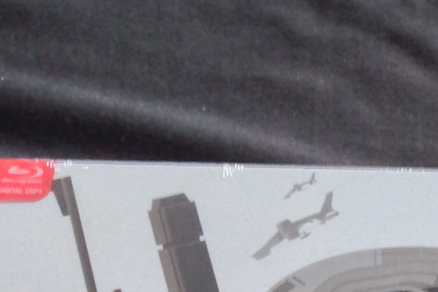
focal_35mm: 142
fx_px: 1728
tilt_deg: -59.5
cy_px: 518
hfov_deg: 13.6
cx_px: 667
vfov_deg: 9.2
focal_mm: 4.28
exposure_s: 1/15
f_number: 2.4
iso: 80
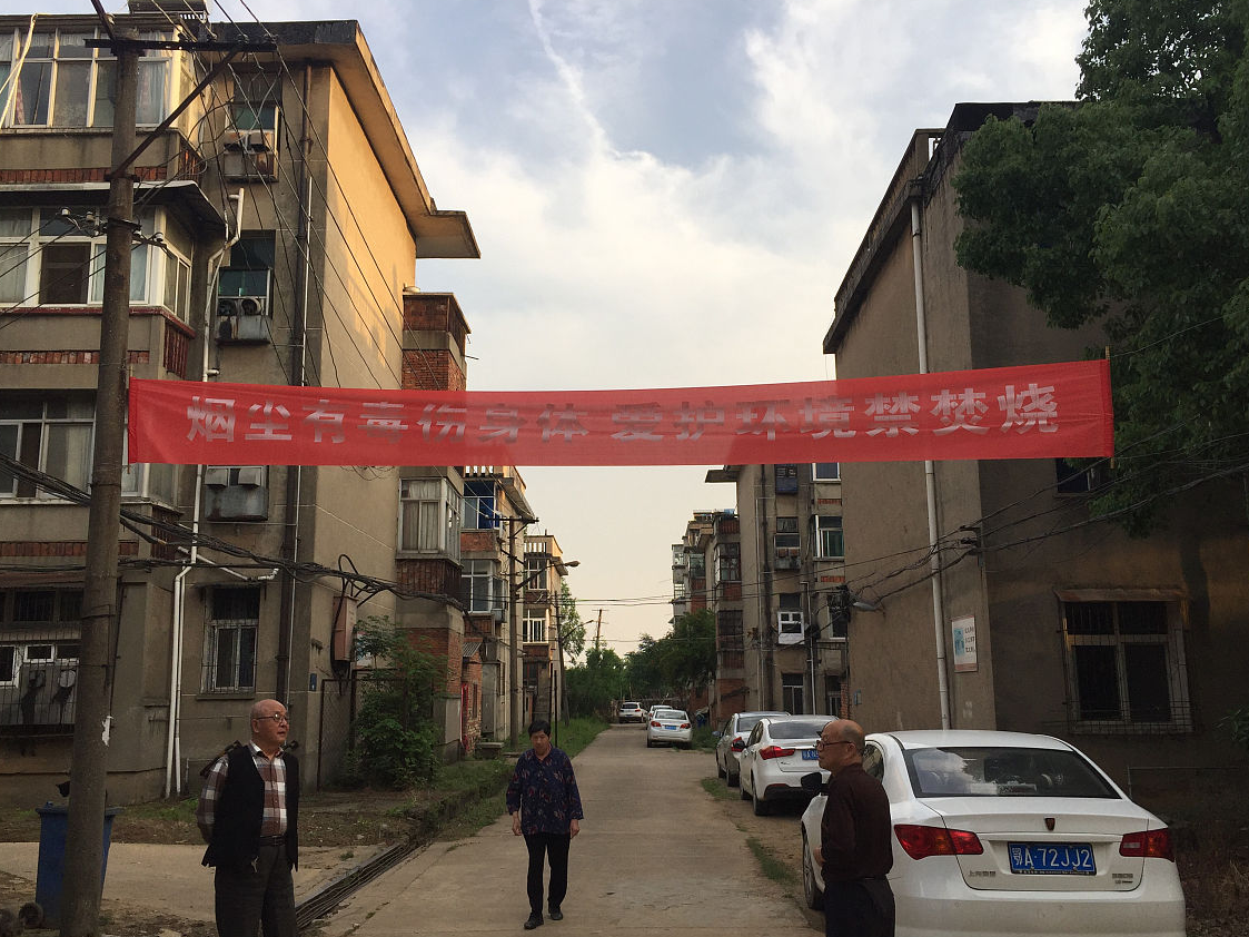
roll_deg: -0.5
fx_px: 1118
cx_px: 625
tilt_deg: +11.3
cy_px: 493
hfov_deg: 58.4
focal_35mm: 31
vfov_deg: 45.4
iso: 32
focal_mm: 4.15
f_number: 2.2
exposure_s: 1/599
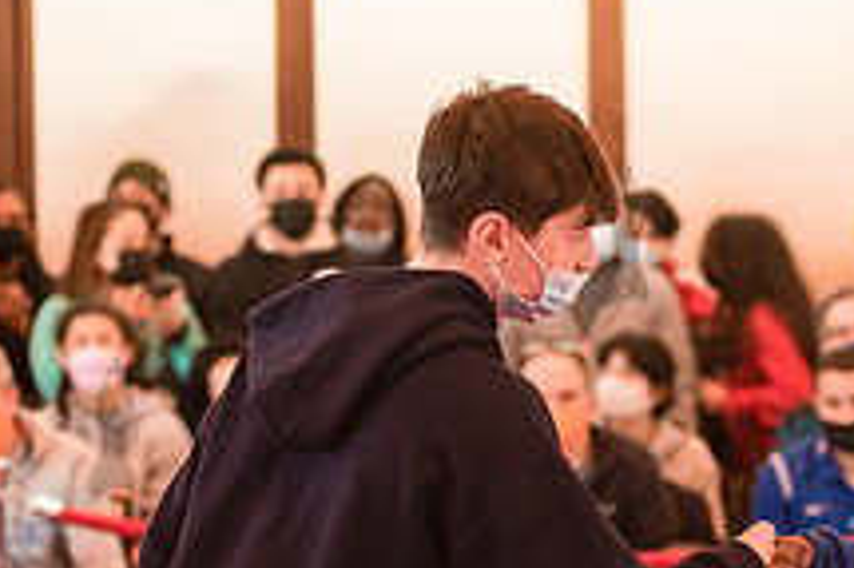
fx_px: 5215
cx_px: 624
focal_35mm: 220
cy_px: 618
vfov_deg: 6.2
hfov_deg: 9.3
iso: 3200
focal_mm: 80
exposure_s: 1/400
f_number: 3.5
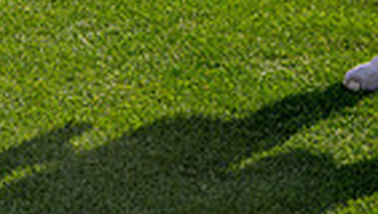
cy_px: -310
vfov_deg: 8.0
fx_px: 1406
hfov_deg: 15.0
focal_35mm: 140
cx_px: 383
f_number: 5.6
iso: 100
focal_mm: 42
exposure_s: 1/400
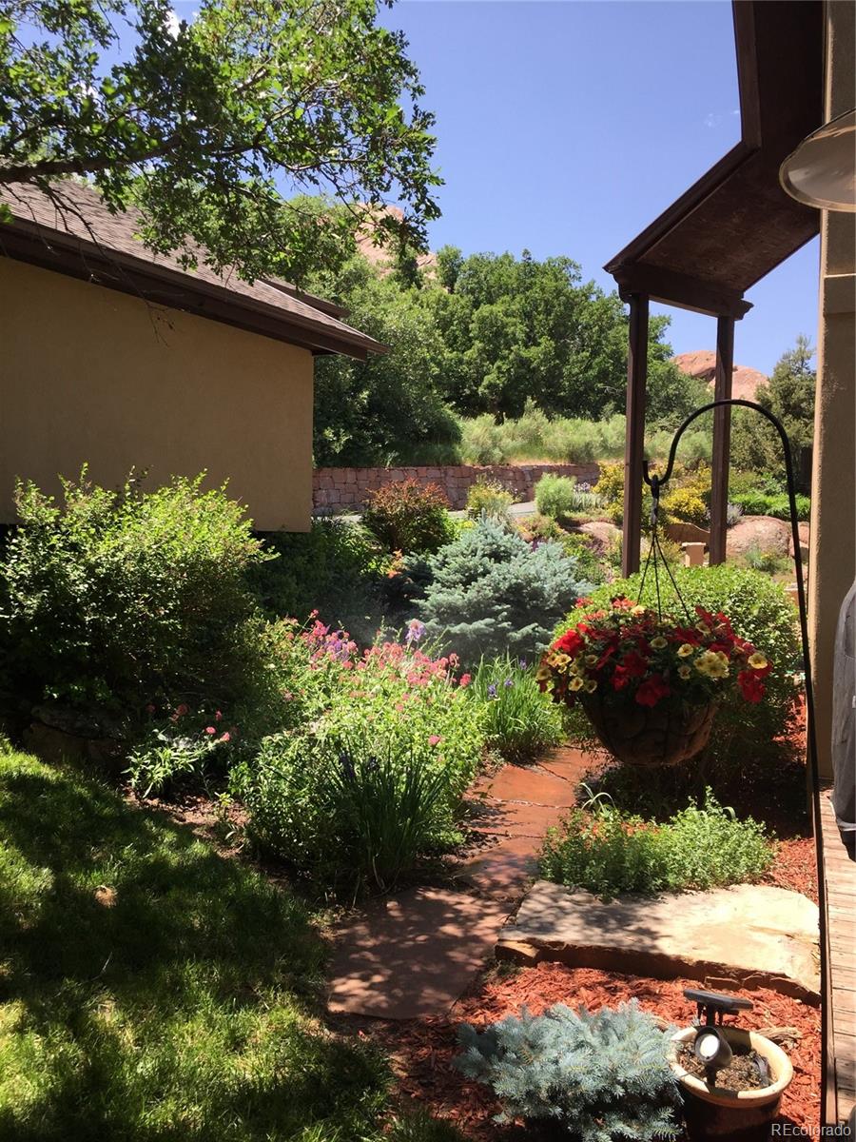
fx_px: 956
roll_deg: -0.3
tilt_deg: -2.2
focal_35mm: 29
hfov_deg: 48.2
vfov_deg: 61.7
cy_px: 571
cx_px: 428
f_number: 2.2
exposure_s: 1/824
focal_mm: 4.15
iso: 32
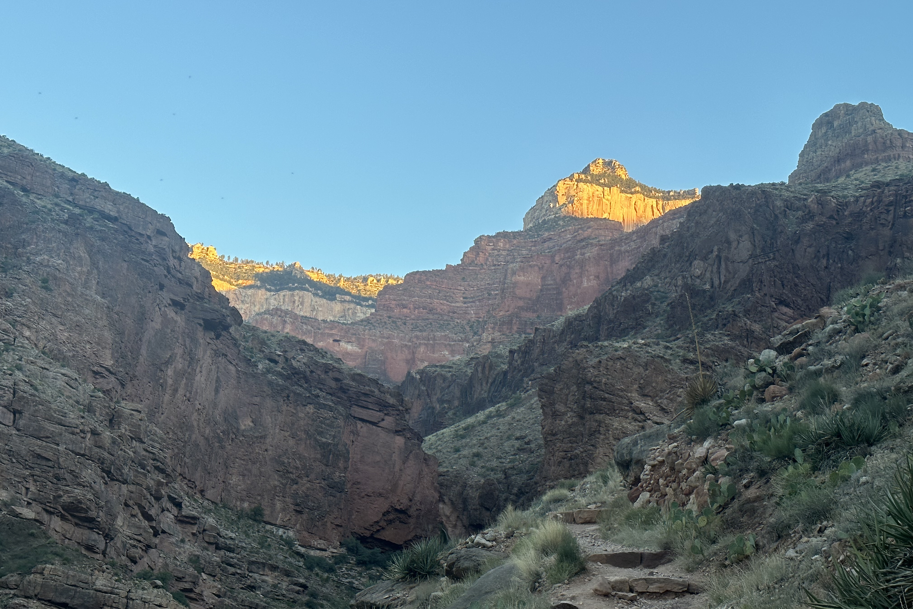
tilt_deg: +16.0
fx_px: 1268
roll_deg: -2.2
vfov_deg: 27.0
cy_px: 316
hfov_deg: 39.6
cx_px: 456
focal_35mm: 50
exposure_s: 1/439
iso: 64
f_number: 1.78
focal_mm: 6.86
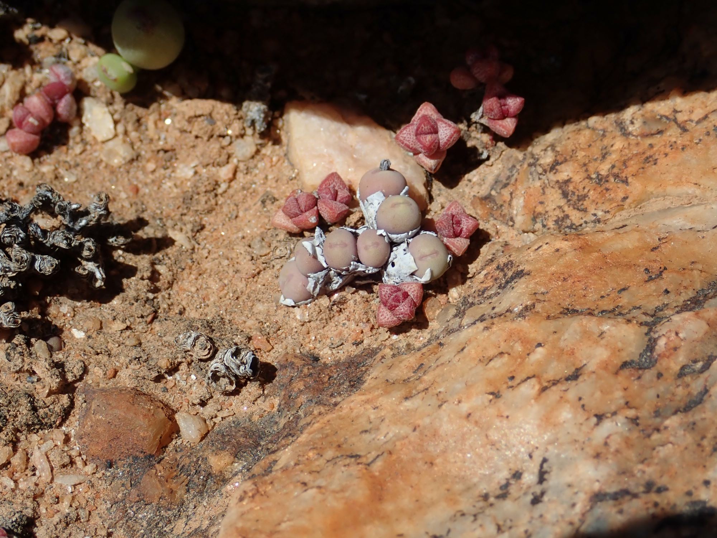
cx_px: 358
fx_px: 1346
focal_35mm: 65
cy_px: 269
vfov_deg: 22.6
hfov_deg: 29.8
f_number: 5
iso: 100
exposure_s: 1/640
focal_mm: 11.78
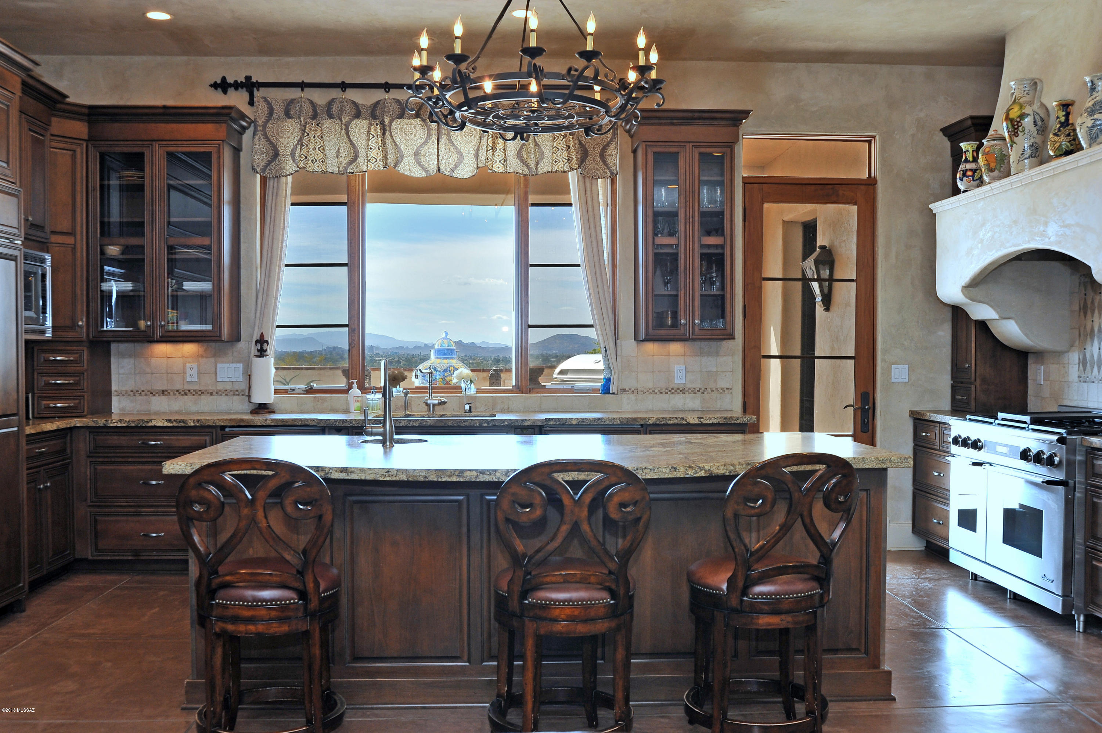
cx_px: 551
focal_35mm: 35
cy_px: 366
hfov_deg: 54.5
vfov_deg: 37.8
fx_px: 1071
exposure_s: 1/40
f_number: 8
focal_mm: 35
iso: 640
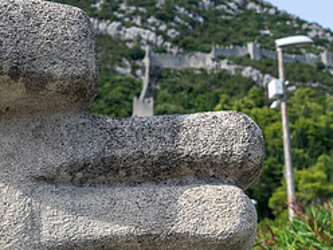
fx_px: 827
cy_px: 146
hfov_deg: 22.1
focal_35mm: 86
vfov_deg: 17.2
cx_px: 19
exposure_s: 1/640
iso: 100
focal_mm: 34
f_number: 5
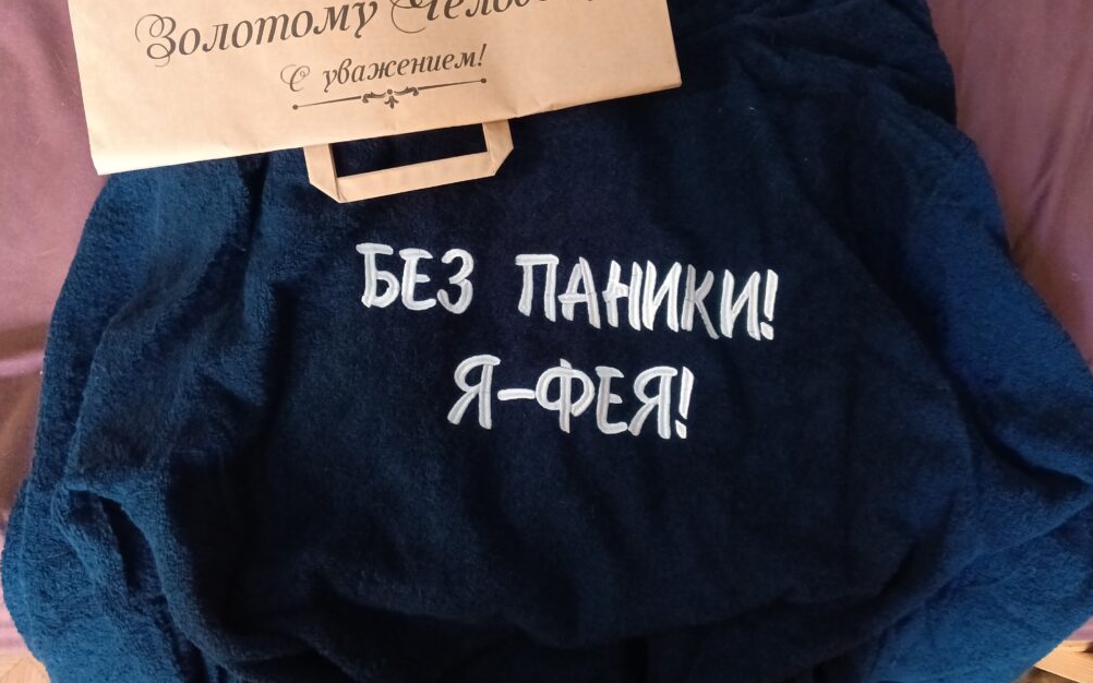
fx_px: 774
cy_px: 290
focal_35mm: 26
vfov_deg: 47.4
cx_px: 540
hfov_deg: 70.4
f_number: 1.6
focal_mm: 4.09
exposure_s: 1/20
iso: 1595
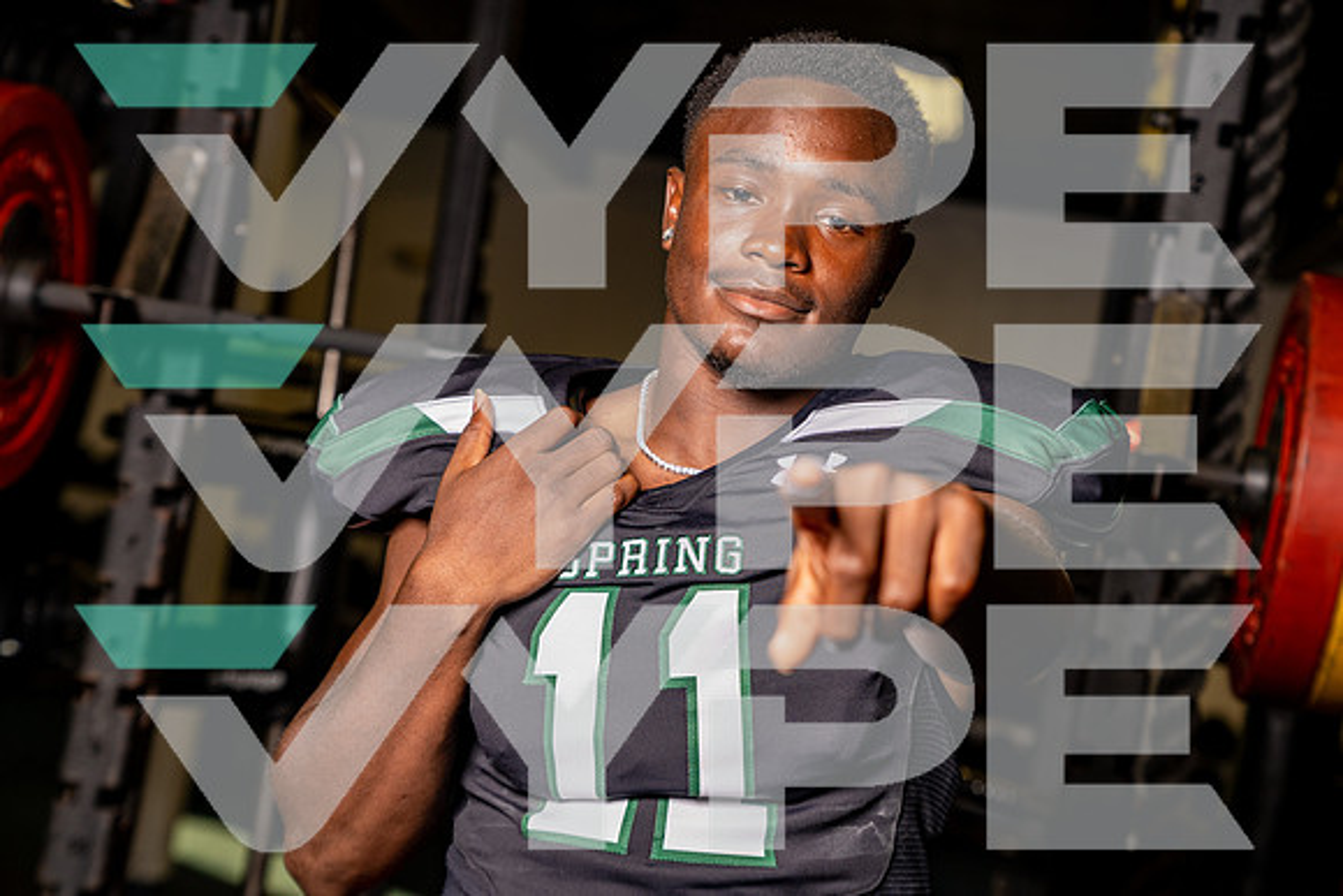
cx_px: 672
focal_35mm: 70
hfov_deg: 28.8
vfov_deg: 19.5
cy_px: 448
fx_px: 2612
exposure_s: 1/500
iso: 320
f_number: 4.5
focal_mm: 70
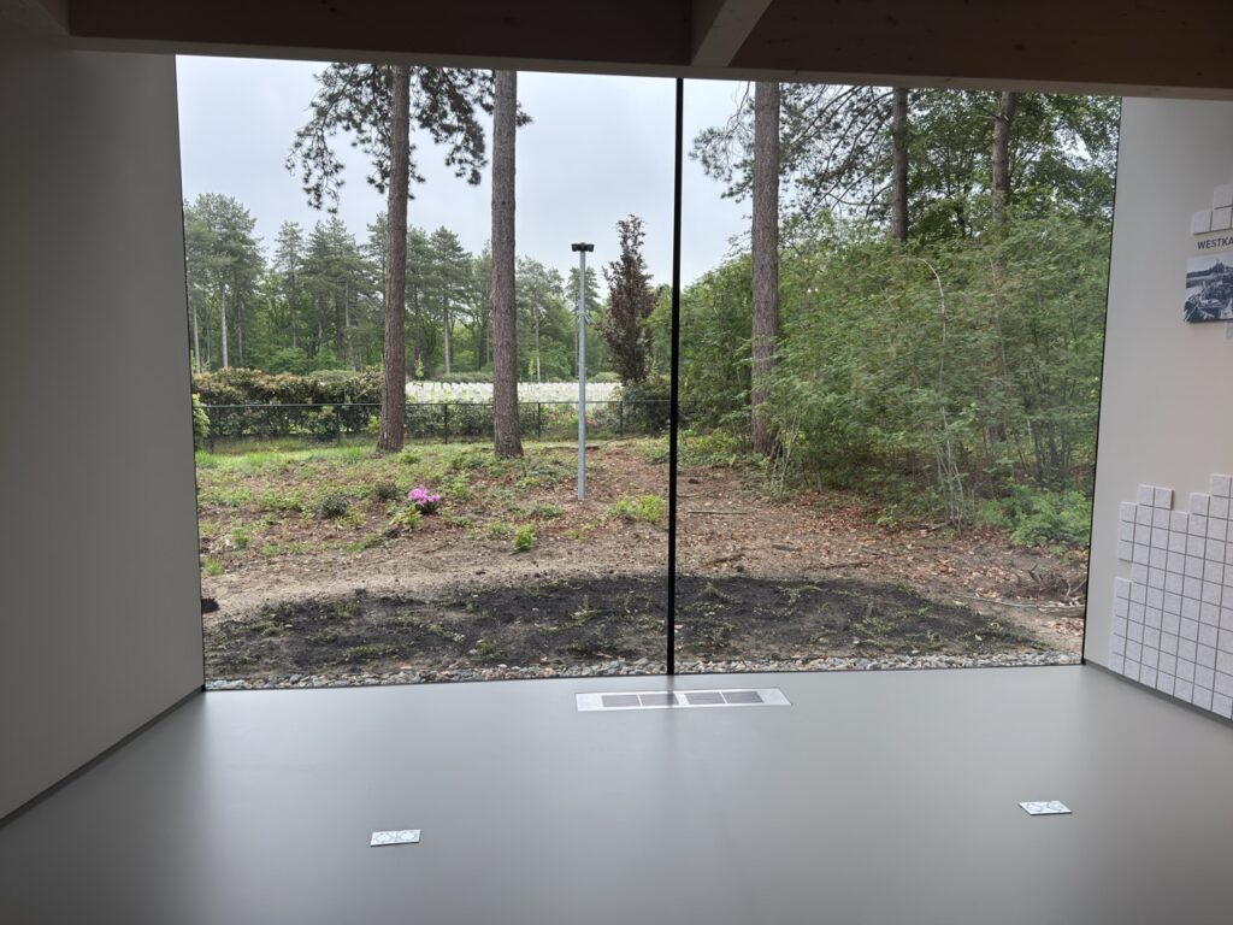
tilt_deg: -6.2
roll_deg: -0.7
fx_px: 855
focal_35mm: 24
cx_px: 616
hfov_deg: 71.6
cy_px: 462
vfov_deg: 56.8
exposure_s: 1/442
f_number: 1.78
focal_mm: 6.76
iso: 80
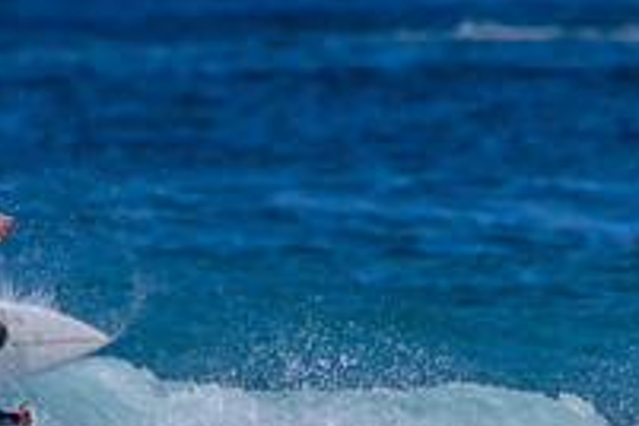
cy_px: 504
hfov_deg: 0.7
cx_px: -51
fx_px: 51258
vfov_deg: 0.5
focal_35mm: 2888
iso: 450
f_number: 11
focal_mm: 1000
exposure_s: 1/2000
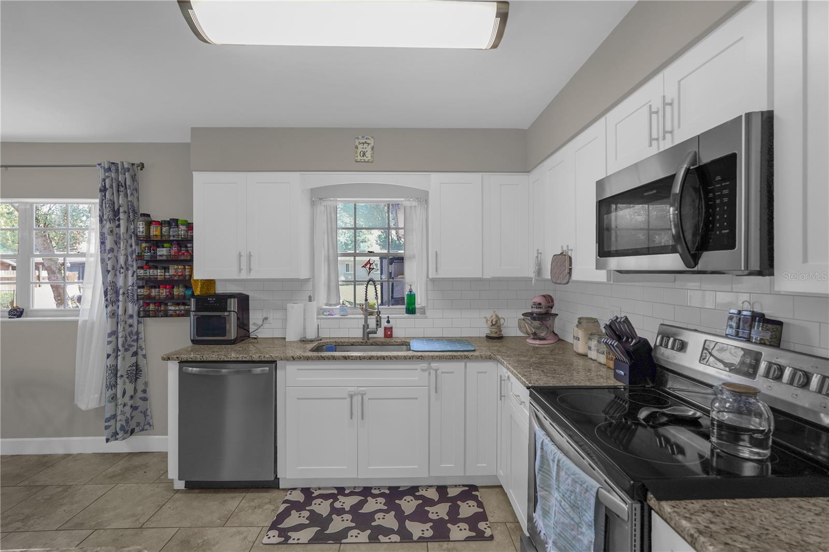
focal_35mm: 16
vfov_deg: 73.7
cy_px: 276
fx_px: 368
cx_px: 414
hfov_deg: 96.7
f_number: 5.6
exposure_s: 1/30
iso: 100
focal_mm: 16
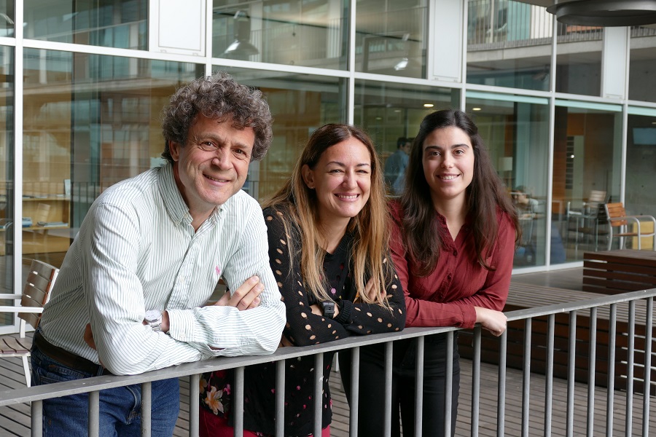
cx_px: 328
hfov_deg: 40.3
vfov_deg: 27.5
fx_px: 893
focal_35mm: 49
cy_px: 218
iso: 125
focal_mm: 17.83
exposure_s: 1/100
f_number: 3.3
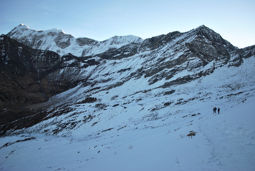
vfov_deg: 43.7
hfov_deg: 61.9
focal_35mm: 30
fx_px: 213
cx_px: 128
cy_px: 86
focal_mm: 20
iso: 320
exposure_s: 1/500
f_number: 3.8
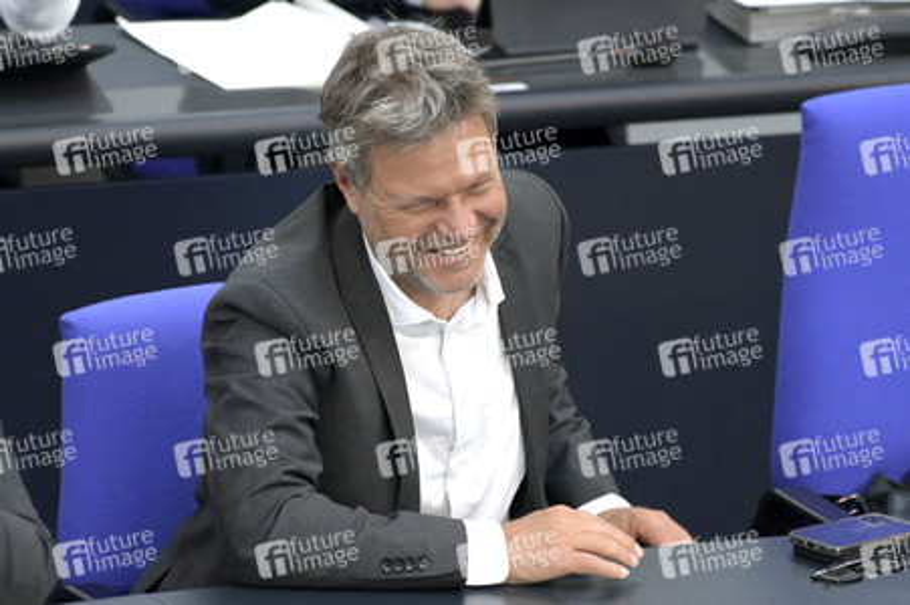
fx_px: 12629
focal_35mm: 500
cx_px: 455
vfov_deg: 2.7
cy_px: 302
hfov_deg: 4.1
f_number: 5.6
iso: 8000
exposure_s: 1/400
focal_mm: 500
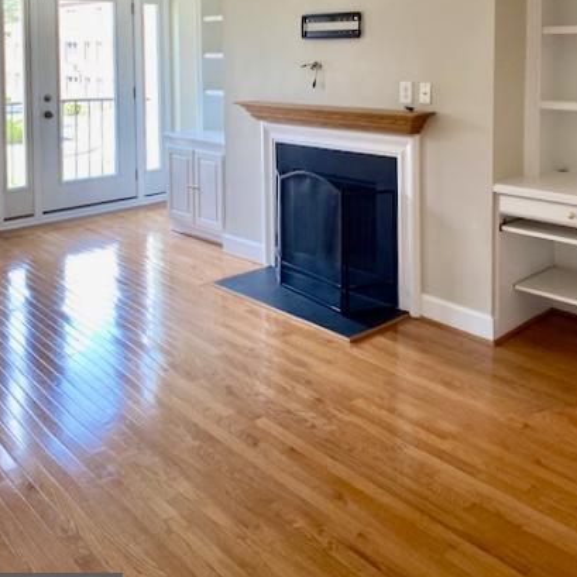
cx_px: 299
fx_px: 622
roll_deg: +0.1
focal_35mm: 33
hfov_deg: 49.7
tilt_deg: -11.2
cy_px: 202
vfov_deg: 49.1
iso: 125
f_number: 1.8
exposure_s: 1/120
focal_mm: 4.25
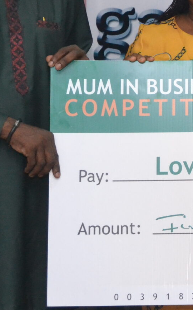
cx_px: 294
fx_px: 1220
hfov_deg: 8.8
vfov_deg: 14.4
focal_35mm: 145
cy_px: 68
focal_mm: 32
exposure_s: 1/160
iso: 3200
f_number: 6.3
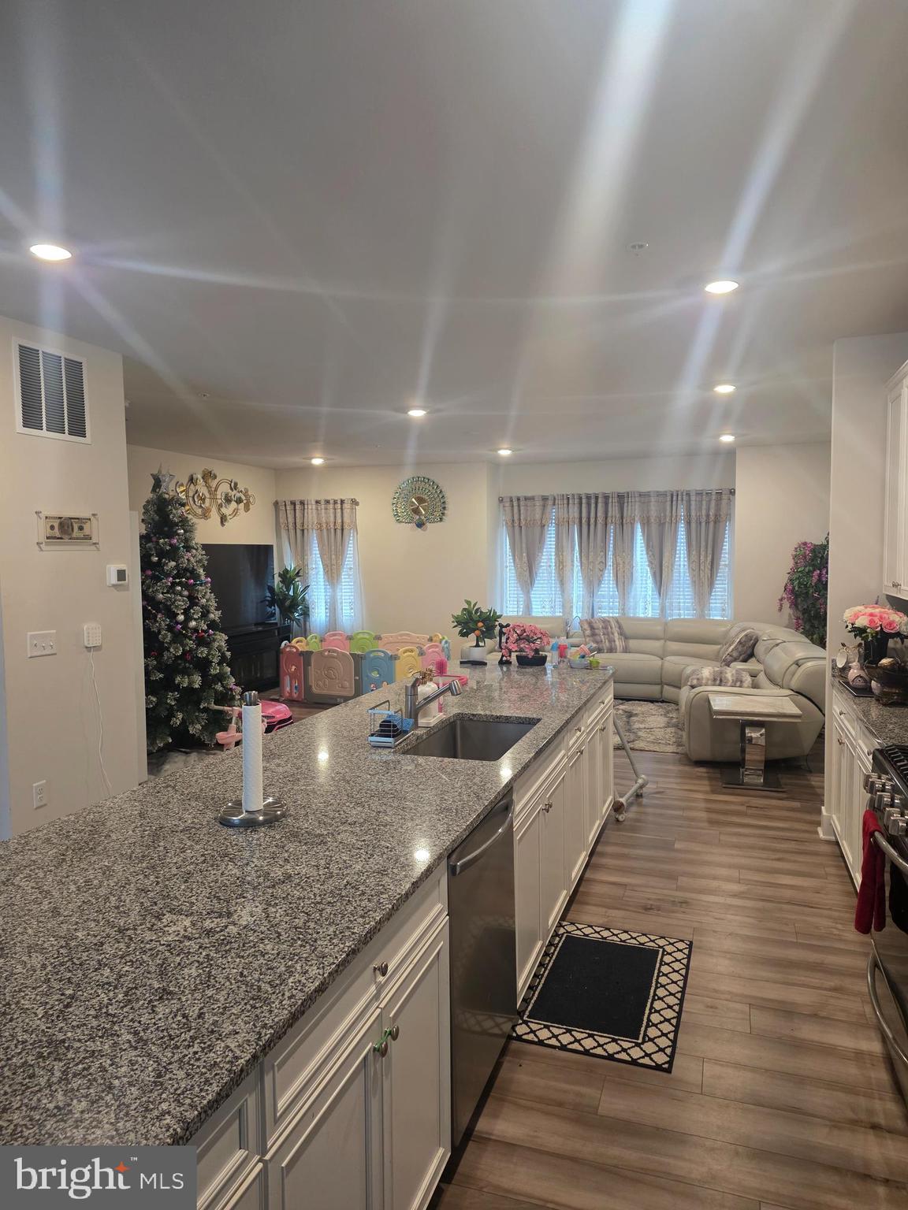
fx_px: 804
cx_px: 454
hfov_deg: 58.9
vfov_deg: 73.9
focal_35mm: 23
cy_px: 605
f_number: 1.7
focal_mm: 6.25
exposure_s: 1/120
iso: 500
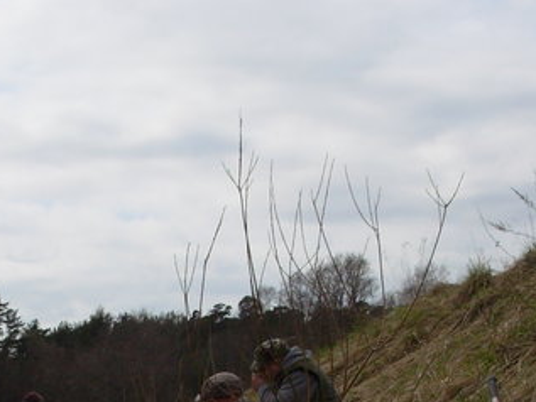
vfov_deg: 15.0
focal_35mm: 96
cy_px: 449
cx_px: 225
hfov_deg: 20.4
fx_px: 1487
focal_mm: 6.3
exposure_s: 1/627
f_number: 4.9
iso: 50
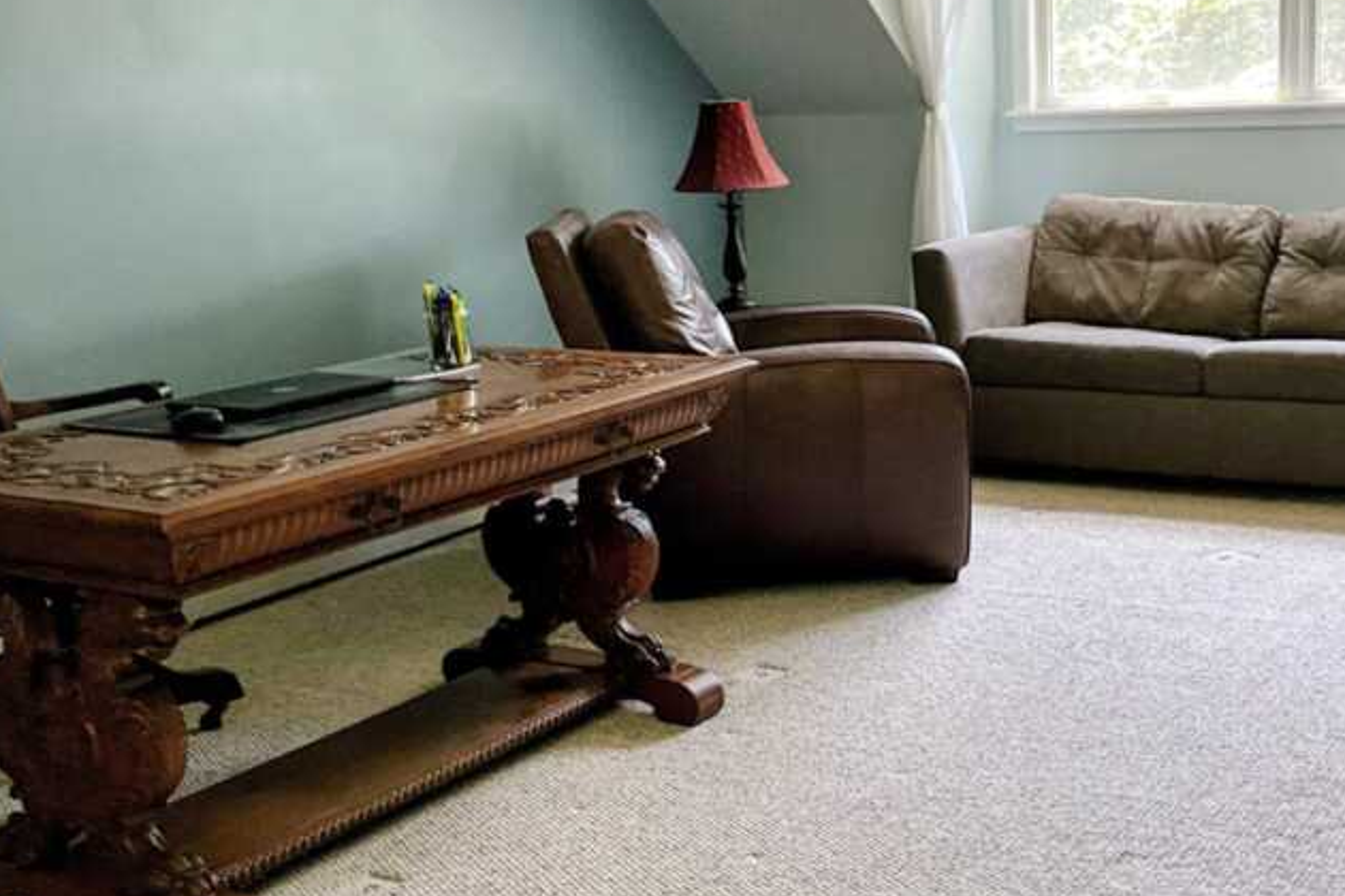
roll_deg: +1.6
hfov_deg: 39.7
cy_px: 410
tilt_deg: -11.5
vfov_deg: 27.5
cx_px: 935
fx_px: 1831
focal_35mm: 49
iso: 80
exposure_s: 1/60
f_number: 1.8
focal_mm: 3
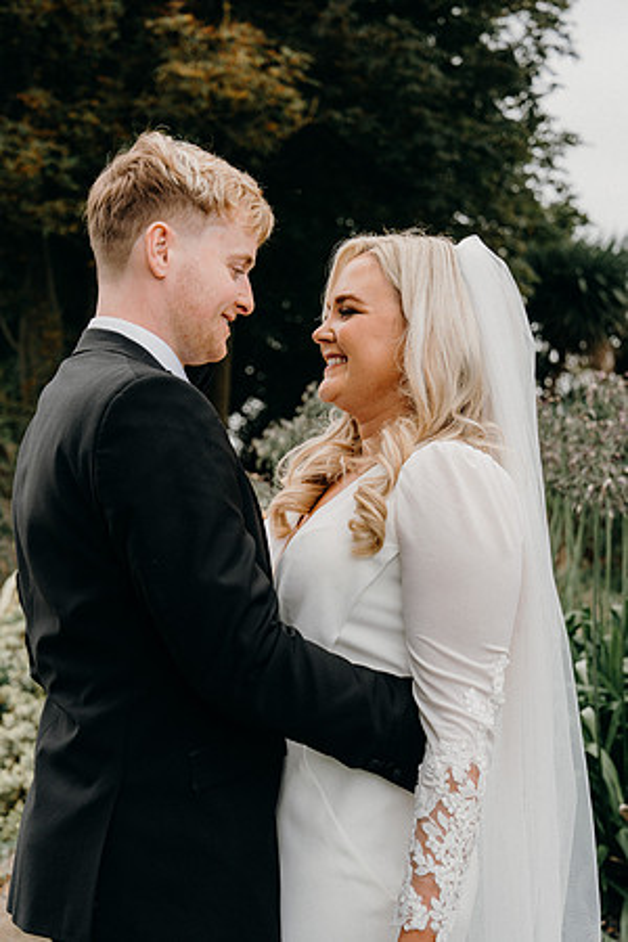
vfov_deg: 30.5
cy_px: 471
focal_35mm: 66
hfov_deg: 20.6
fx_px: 1727
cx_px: 314
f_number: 5.6
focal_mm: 66
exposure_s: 1/250
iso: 400
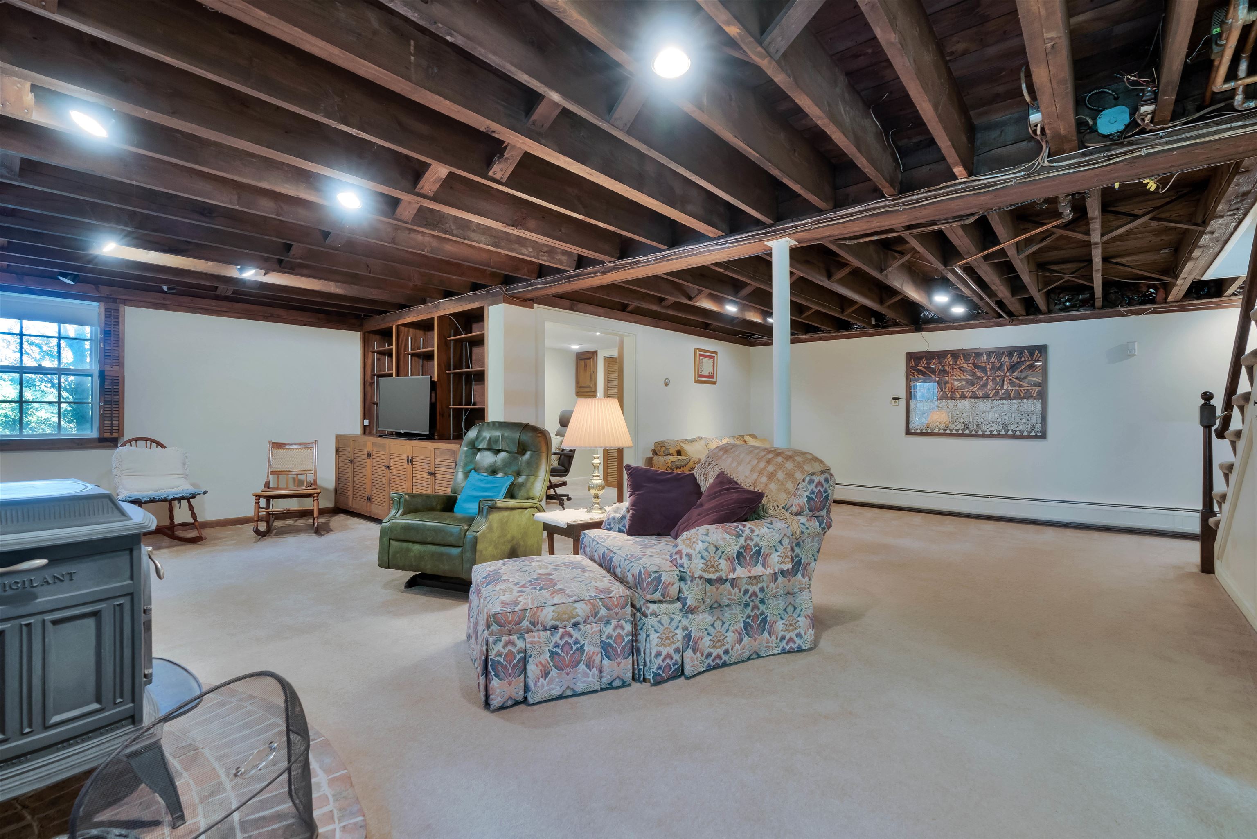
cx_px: 628
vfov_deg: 73.8
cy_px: 420
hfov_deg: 96.7
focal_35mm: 16
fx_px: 559
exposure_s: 1/60
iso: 800
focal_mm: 16
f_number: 8
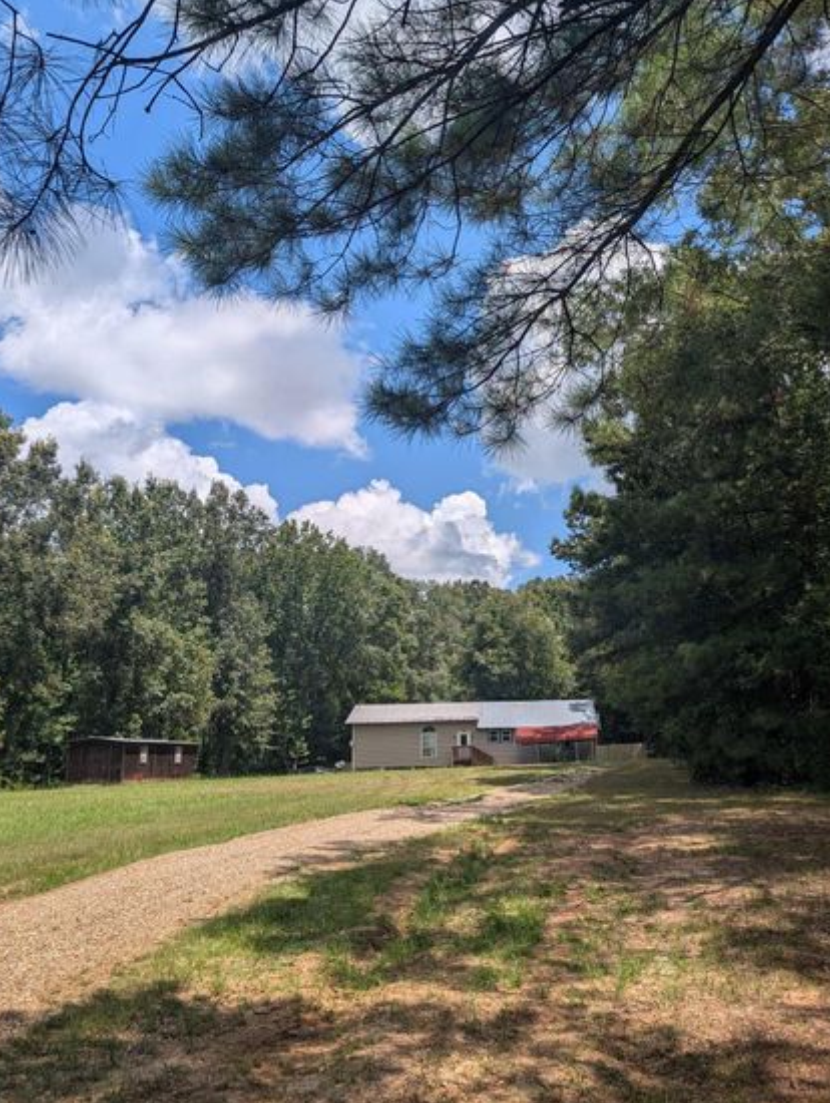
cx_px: 451
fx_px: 925
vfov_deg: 61.6
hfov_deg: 48.3
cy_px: 533
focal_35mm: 29
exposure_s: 1/1443
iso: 21
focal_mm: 6.9
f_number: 1.68
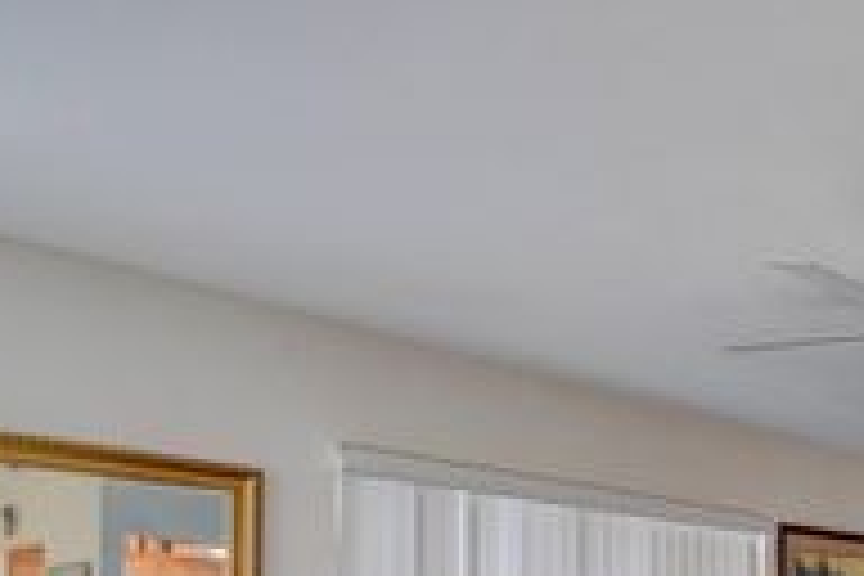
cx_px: 1071
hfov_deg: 36.4
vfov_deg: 29.9
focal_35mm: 39
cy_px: 668
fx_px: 936
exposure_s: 1/5
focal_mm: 10
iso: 640
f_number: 8
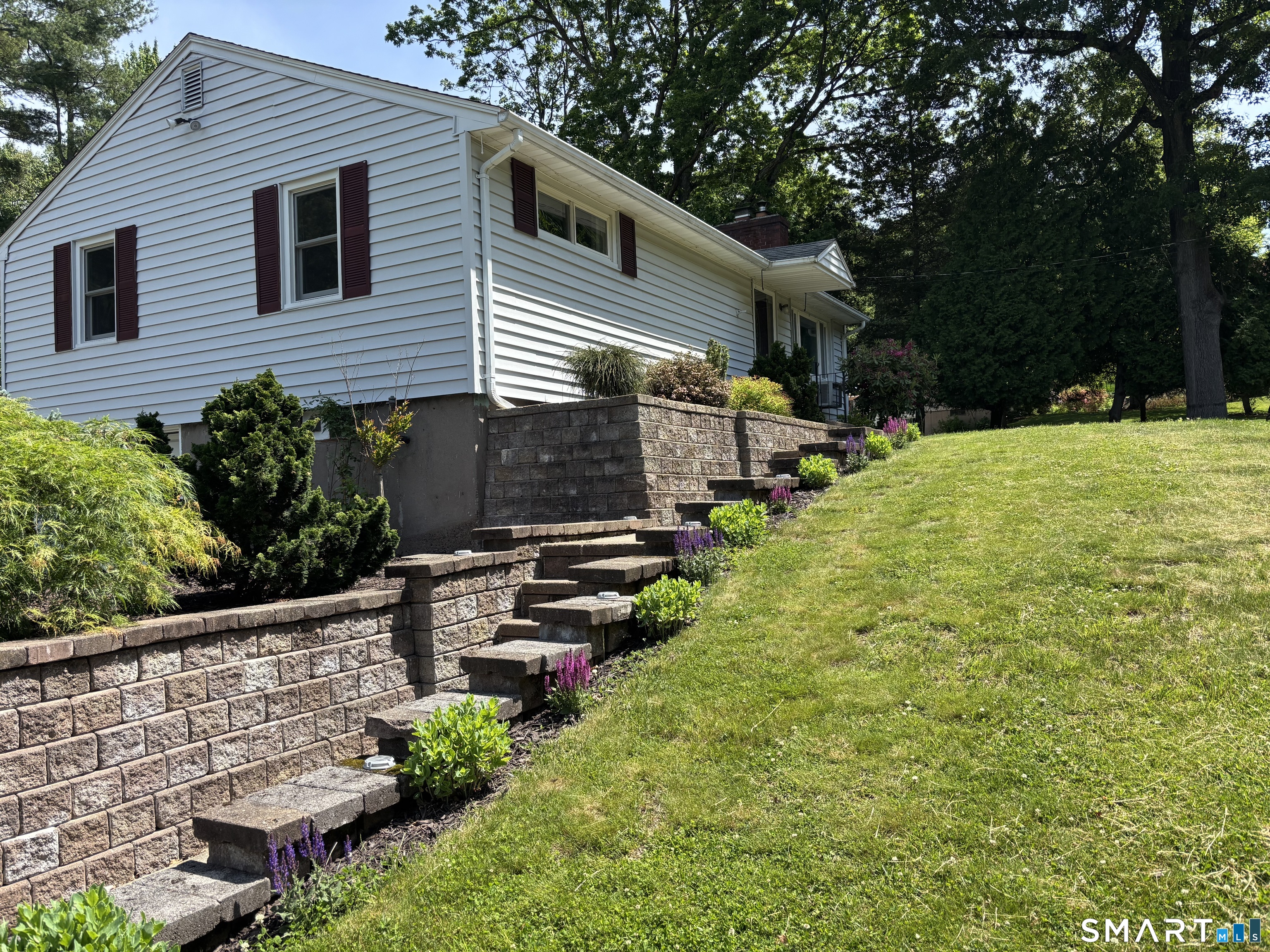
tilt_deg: +1.5
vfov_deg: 53.1
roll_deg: +1.9
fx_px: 954
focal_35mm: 26
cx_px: 635
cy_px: 476
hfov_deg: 67.3
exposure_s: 1/1399
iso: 50
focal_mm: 5.96
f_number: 1.6
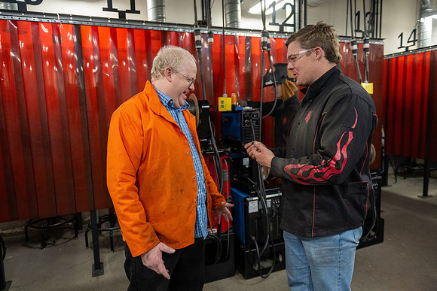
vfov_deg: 53.2
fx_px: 291
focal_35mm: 24
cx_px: 218
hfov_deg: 73.7
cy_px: 146
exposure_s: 1/640
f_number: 2.8
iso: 2500
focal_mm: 24
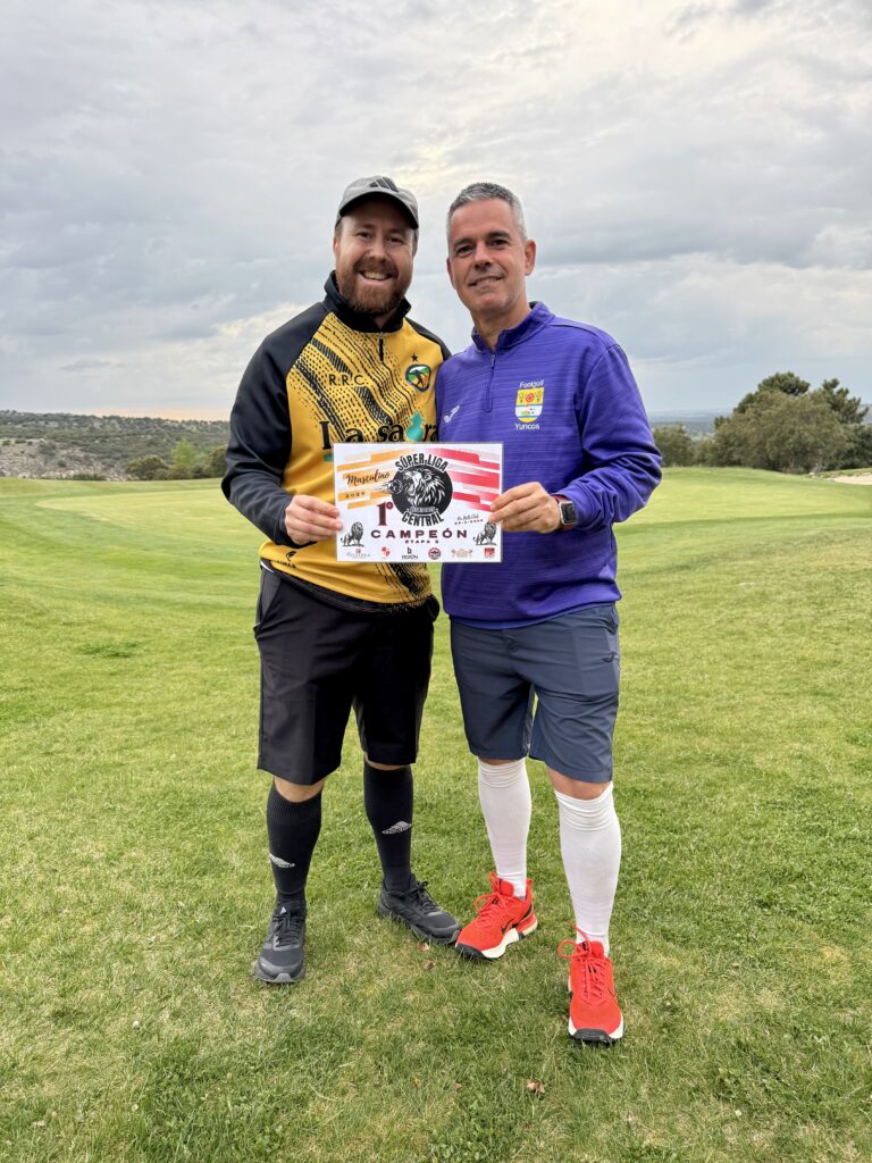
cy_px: 582
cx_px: 436
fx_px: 806
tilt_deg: -11.4
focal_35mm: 24
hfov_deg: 56.8
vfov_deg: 71.6
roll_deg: +2.7
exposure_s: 1/654
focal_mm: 6.76
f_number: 1.78
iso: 100
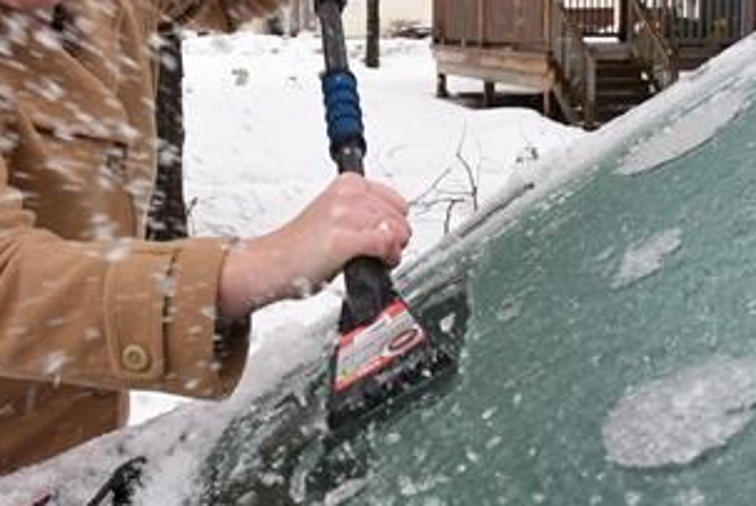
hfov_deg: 33.3
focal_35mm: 60
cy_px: 219
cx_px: 394
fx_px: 1262
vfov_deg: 22.7
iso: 640
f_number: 8
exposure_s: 1/250
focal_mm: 28
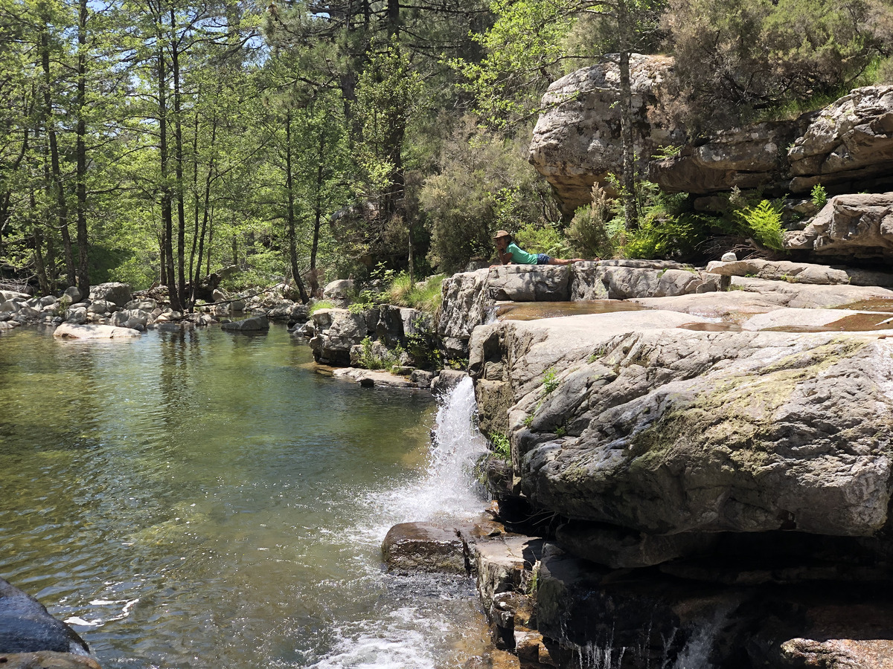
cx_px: 446
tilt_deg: -5.9
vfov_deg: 28.0
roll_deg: +0.3
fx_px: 1341
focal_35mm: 52
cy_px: 334
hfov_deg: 36.8
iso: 16
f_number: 2.4
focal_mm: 6
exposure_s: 1/408
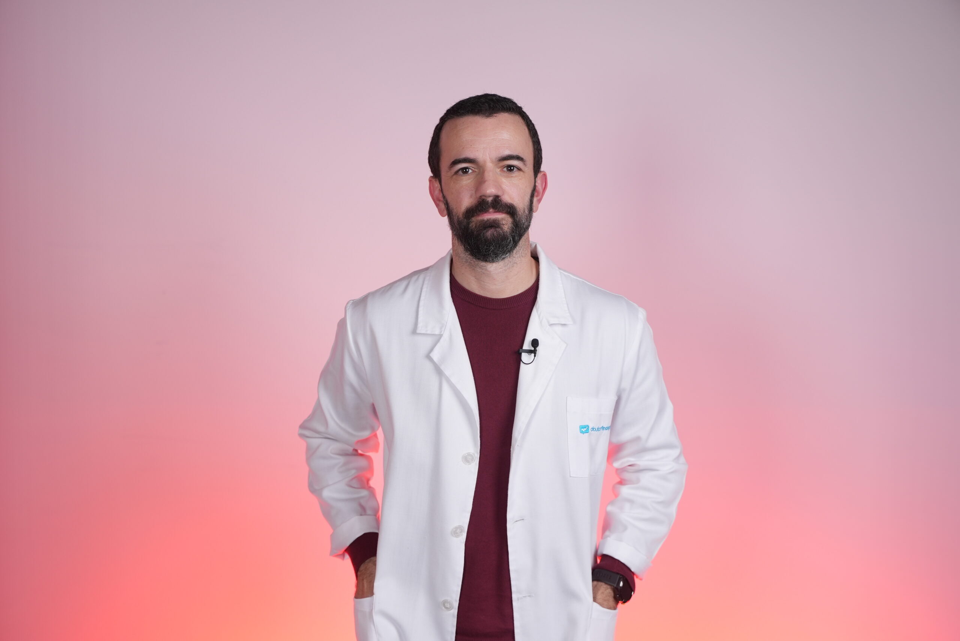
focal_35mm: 39
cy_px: 320
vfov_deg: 34.3
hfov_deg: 49.5
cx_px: 480
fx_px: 1041
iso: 400
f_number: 2.8
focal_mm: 39
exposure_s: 1/50
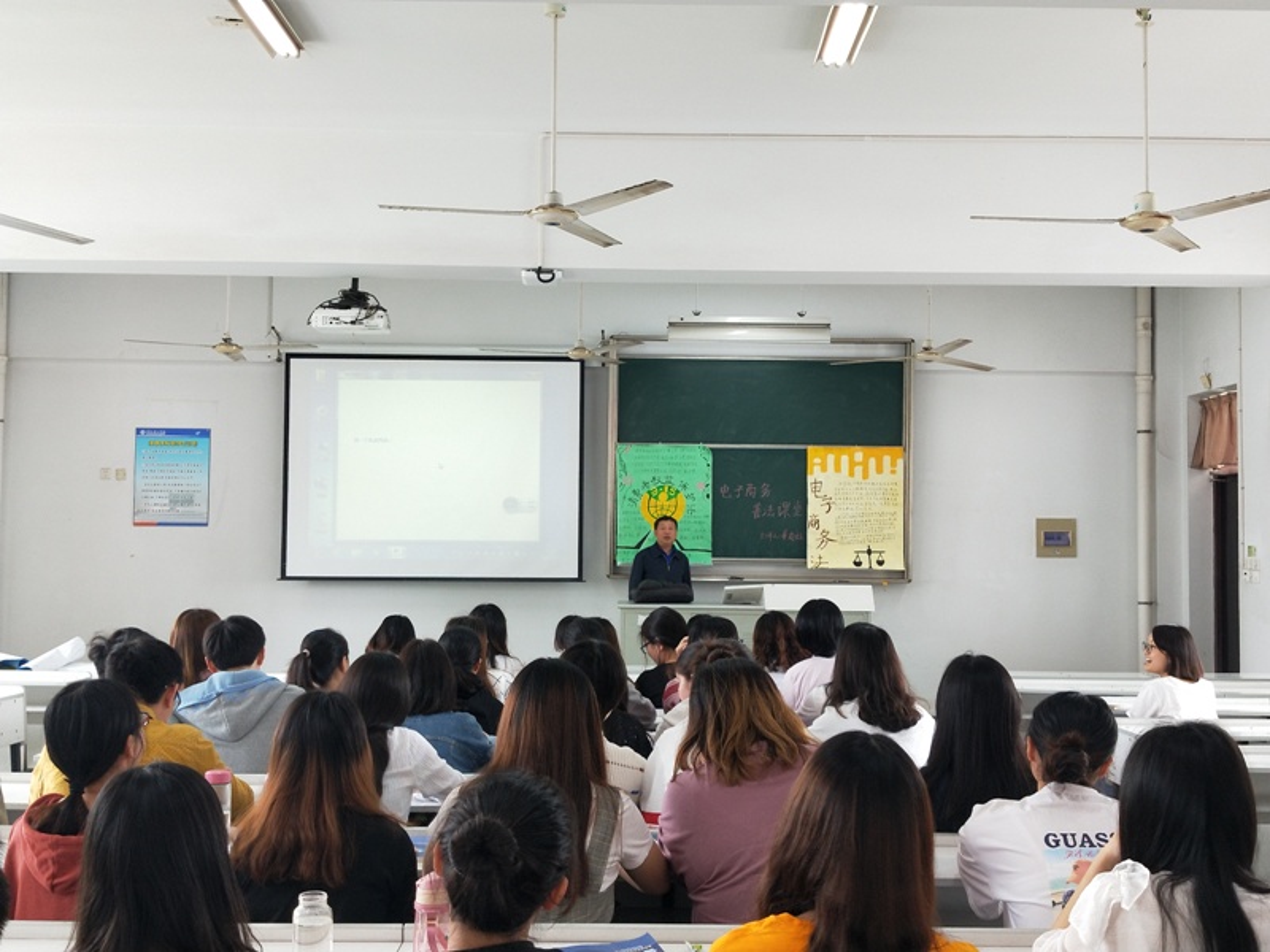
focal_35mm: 23
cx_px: 635
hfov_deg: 73.9
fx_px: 844
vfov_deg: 58.9
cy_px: 476
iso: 64
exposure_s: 1/50
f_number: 1.7
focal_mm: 3.99
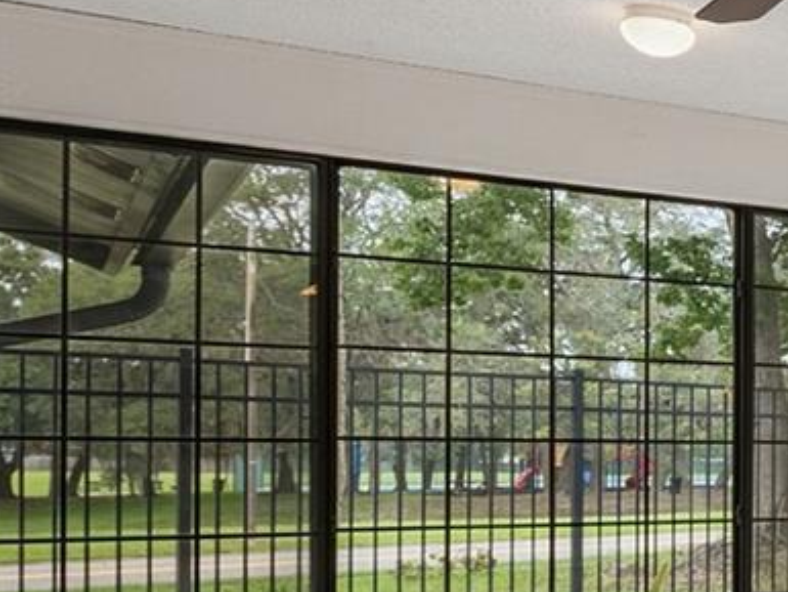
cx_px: 1457
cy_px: 473
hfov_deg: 20.3
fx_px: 1457
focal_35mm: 64
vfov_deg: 22.6
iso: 400
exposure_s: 1/50
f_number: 9
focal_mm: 16
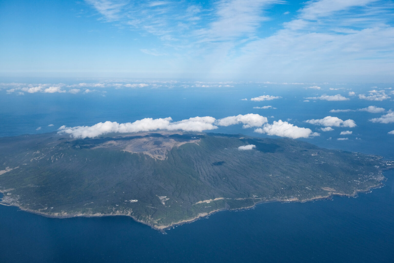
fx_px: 383
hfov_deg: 54.4
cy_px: 132
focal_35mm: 35
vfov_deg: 37.9
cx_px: 197
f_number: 8
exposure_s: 1/1700
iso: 640
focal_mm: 23.5
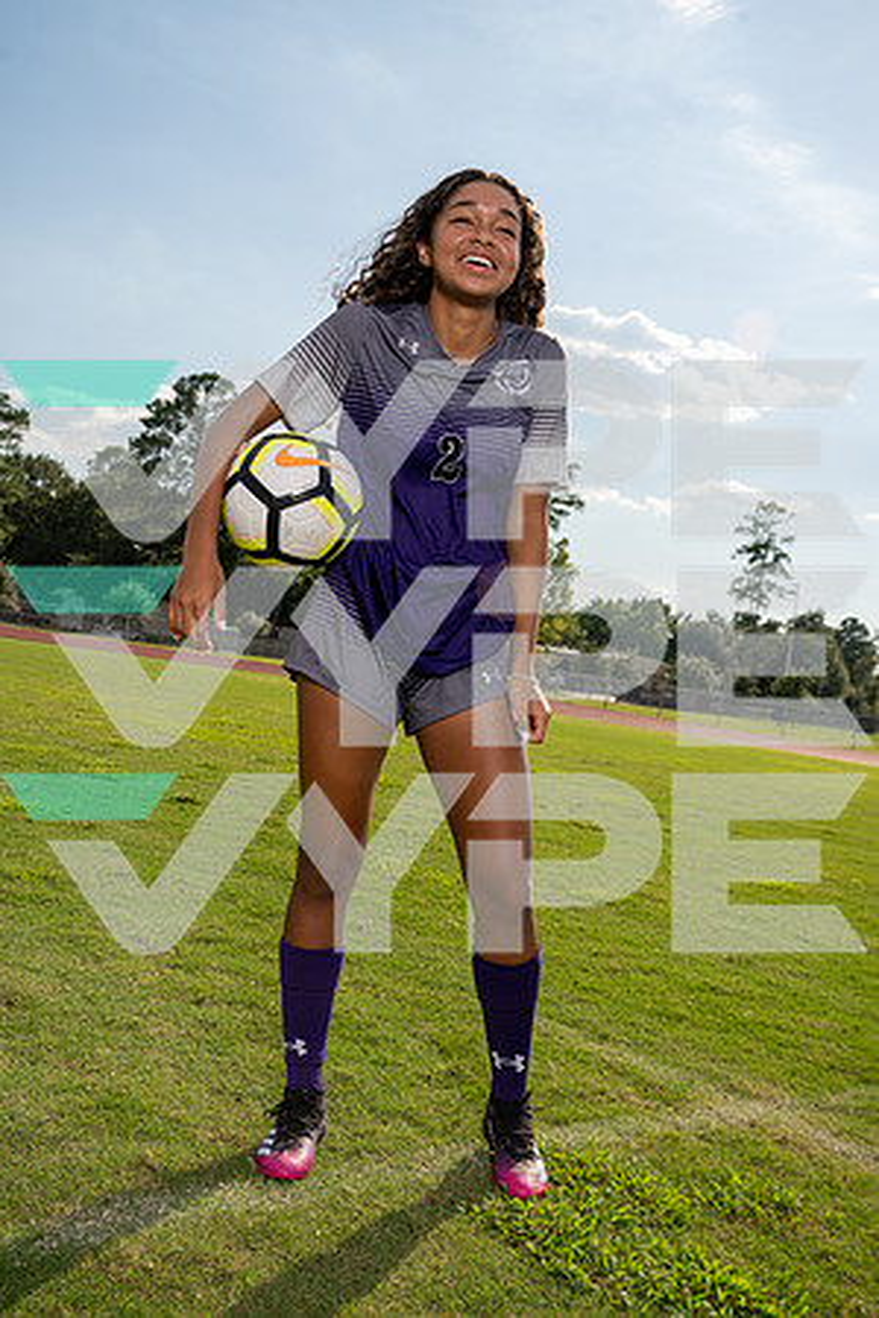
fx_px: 1318
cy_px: 659
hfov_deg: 36.9
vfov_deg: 53.1
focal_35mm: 36
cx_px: 440
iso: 250
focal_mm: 36
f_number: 8
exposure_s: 1/640
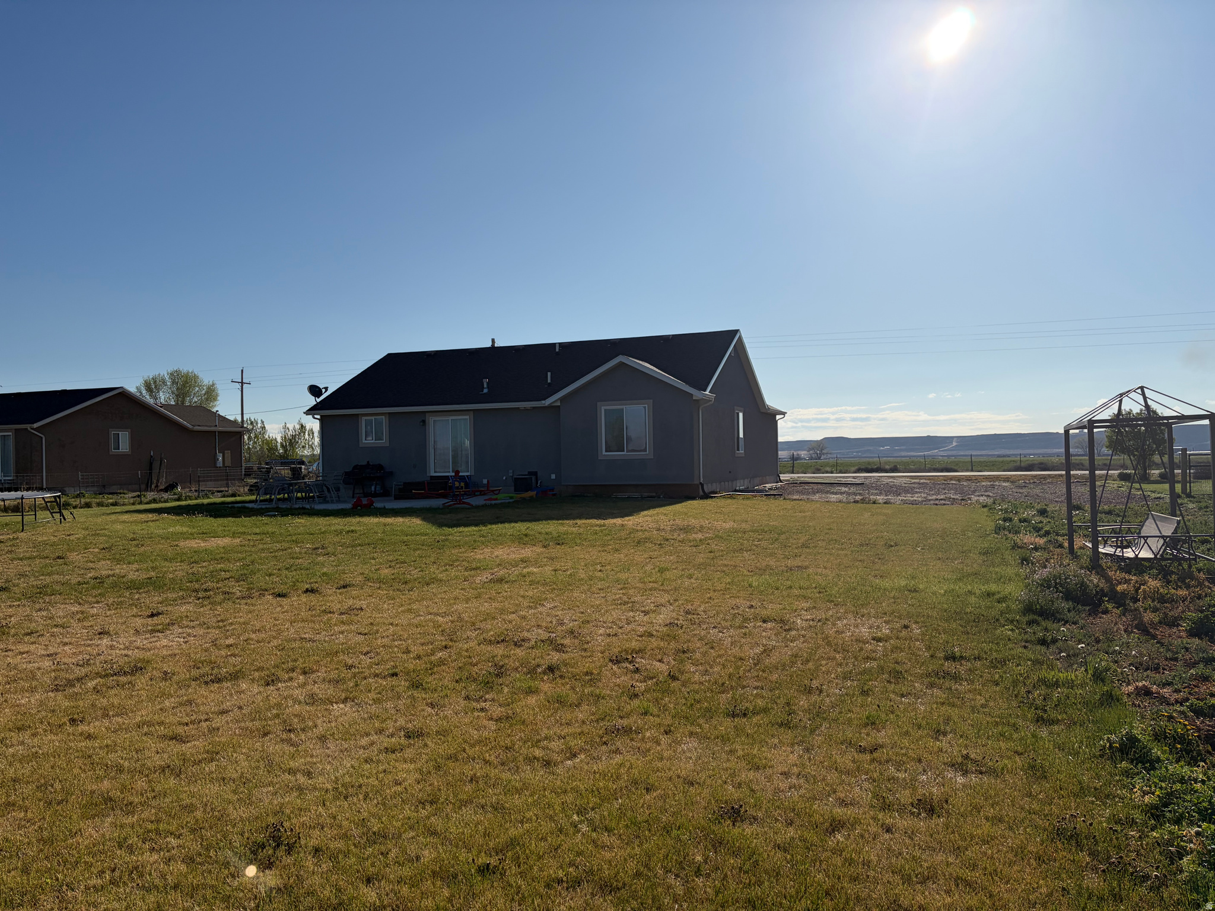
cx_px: 608
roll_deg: +1.0
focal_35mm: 26
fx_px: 913
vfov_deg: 53.1
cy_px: 456
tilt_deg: +0.5
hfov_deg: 67.3
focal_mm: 5.96
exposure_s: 1/10101
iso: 50
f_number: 1.6
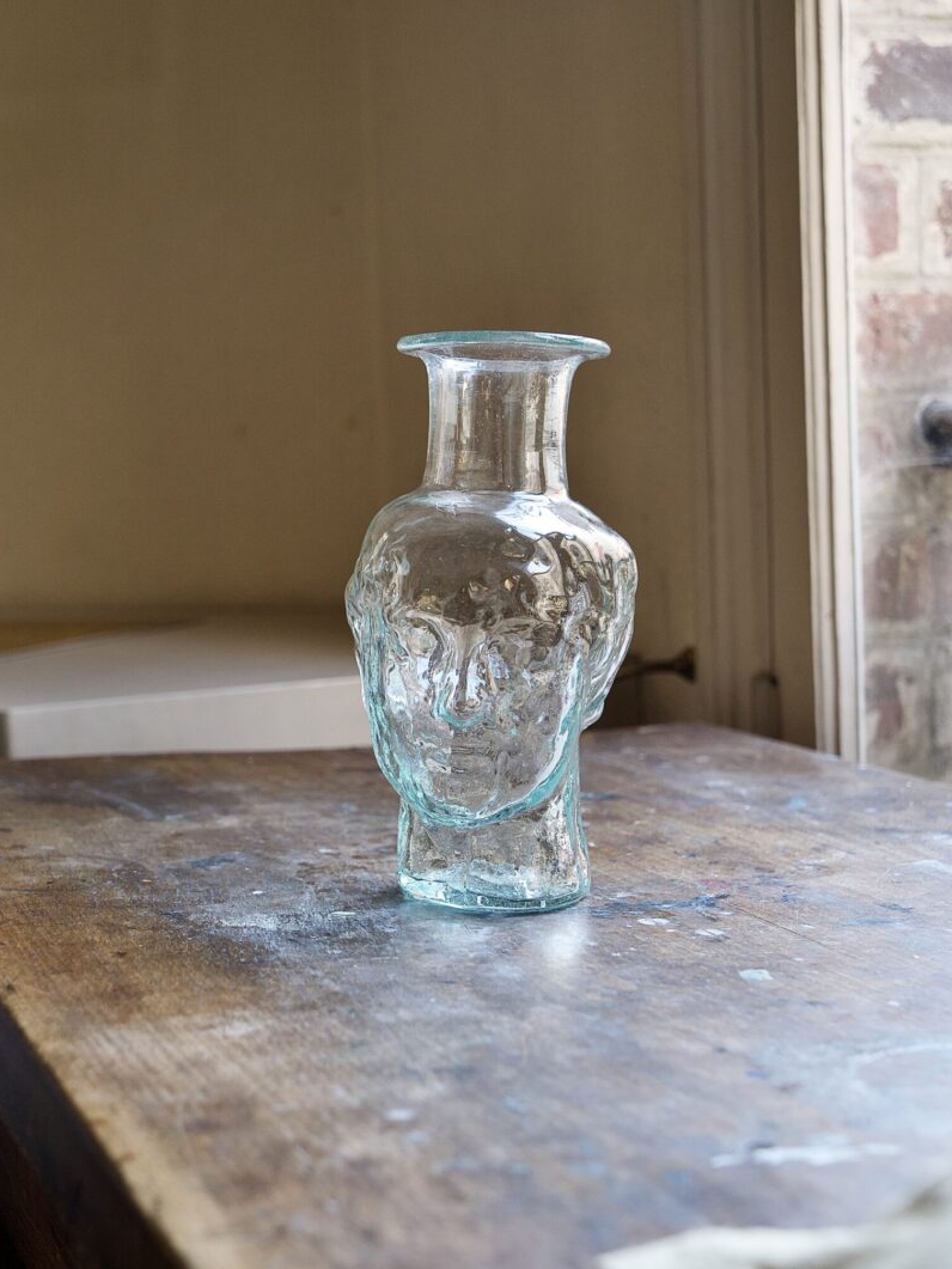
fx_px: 2090
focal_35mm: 57
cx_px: 470
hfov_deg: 25.7
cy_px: 624
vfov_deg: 33.8
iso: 640
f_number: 3.6
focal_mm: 28
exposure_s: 1/60
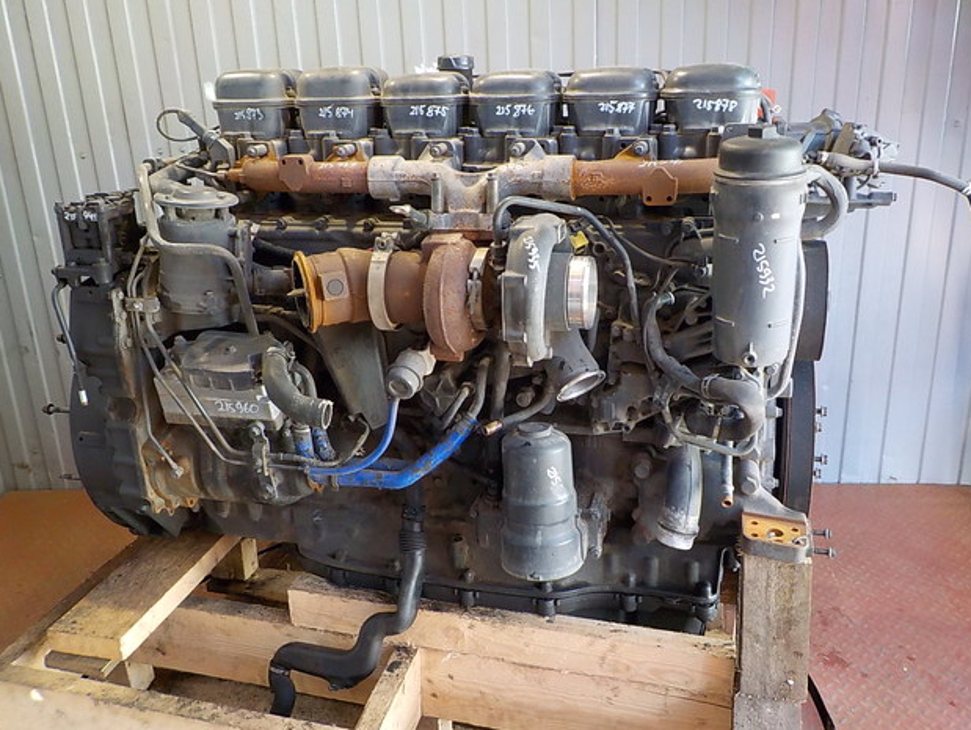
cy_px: 355
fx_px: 870
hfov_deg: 58.3
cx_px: 478
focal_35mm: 31
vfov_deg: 45.5
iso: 250
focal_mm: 4.1
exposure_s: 1/30
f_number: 3.3
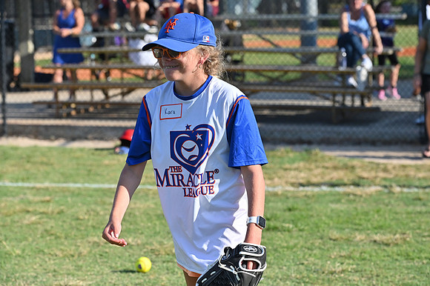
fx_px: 1385
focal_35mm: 116
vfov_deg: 11.8
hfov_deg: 17.7
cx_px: 215
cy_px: 143
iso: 1600
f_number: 6.3
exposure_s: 1/8000
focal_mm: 116
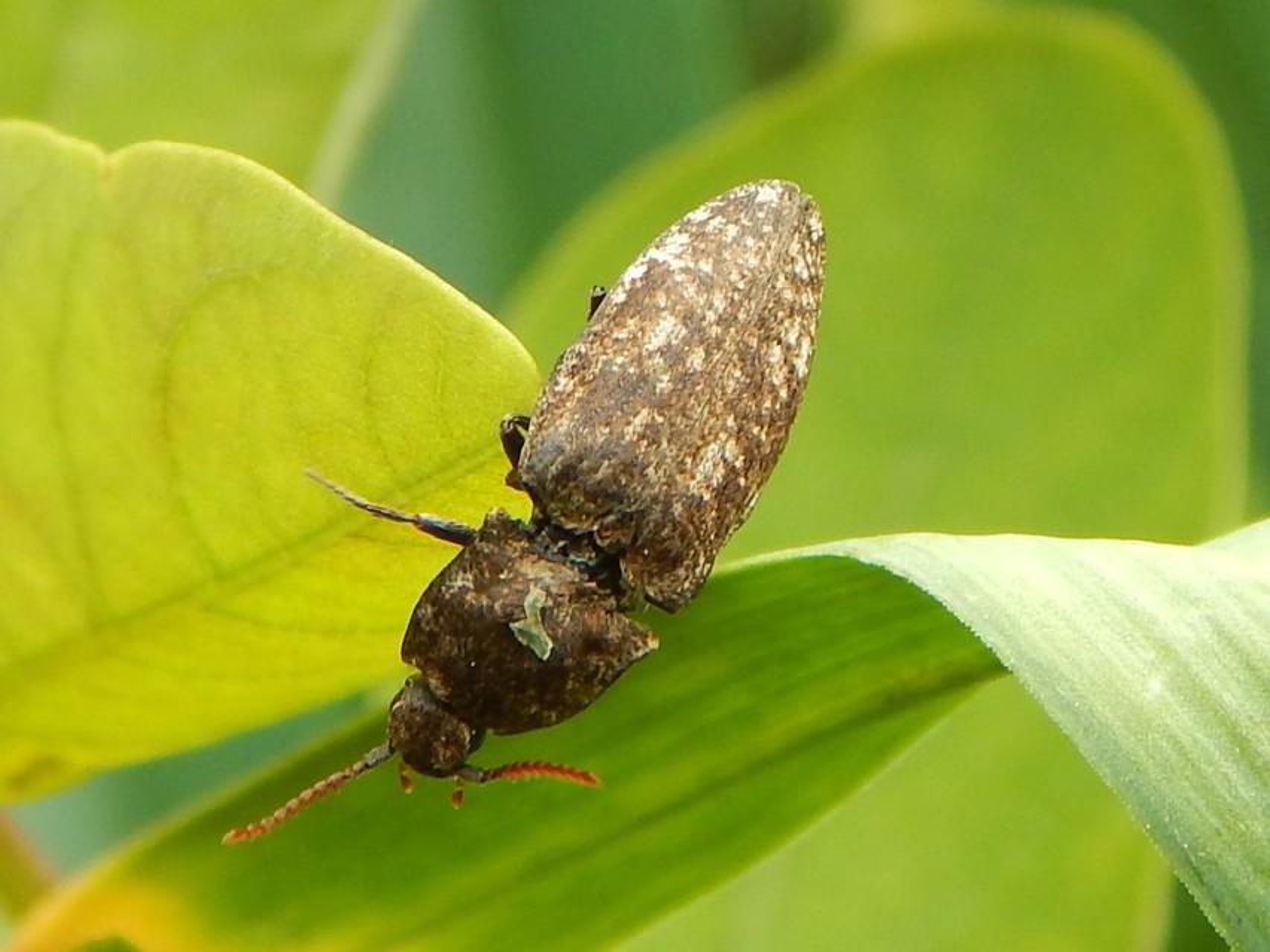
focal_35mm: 61
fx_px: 2238
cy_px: 476
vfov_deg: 24.0
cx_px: 635
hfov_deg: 31.7
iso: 125
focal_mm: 10.9
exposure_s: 1/250
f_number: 4
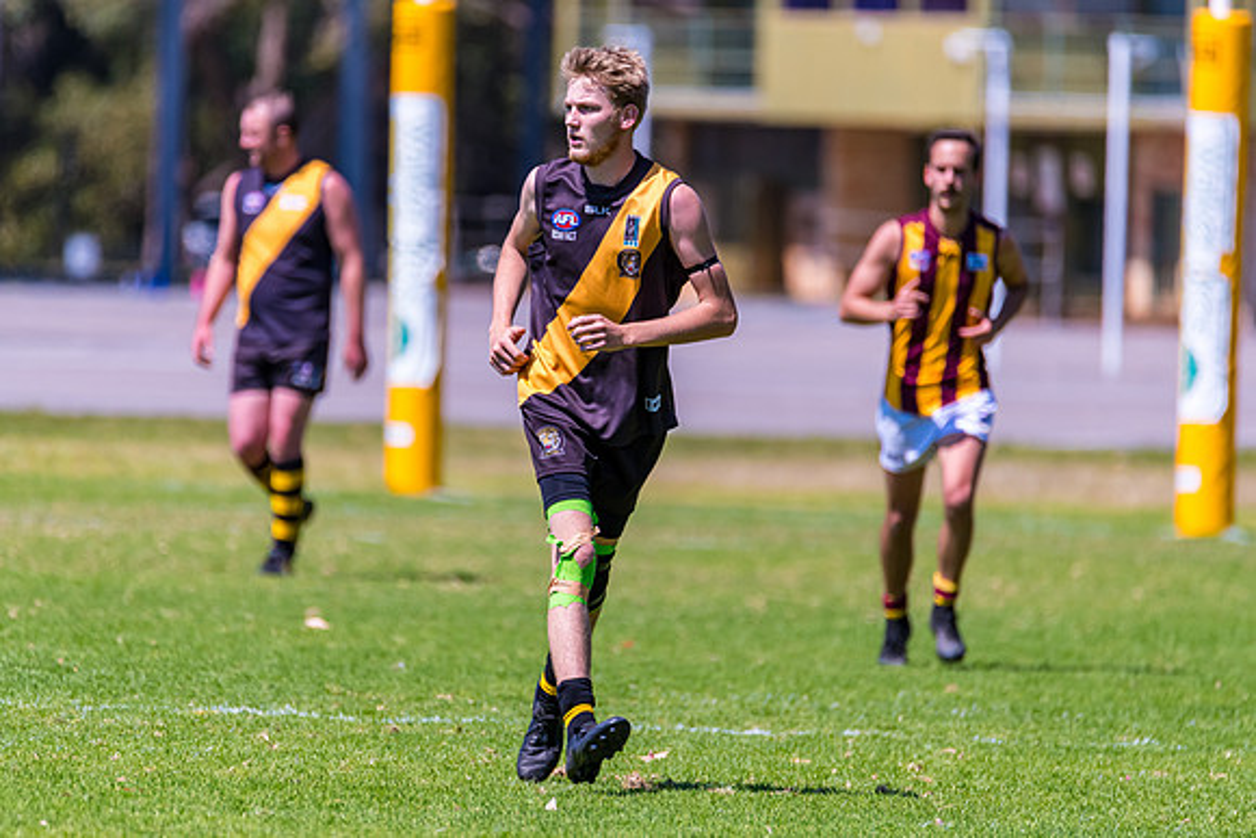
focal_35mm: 600
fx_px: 20937
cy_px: 419
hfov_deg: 3.4
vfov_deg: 2.3
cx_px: 628
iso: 800
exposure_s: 1/2000
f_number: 6.3
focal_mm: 600
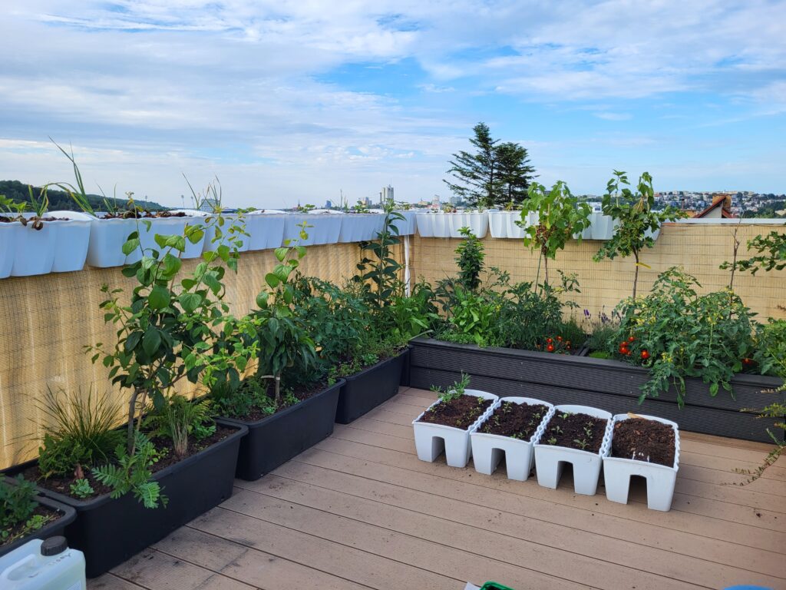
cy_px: 295
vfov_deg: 53.1
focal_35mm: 26
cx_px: 393
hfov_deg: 67.3
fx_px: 590
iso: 40
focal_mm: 5.4
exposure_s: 1/861
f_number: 1.8
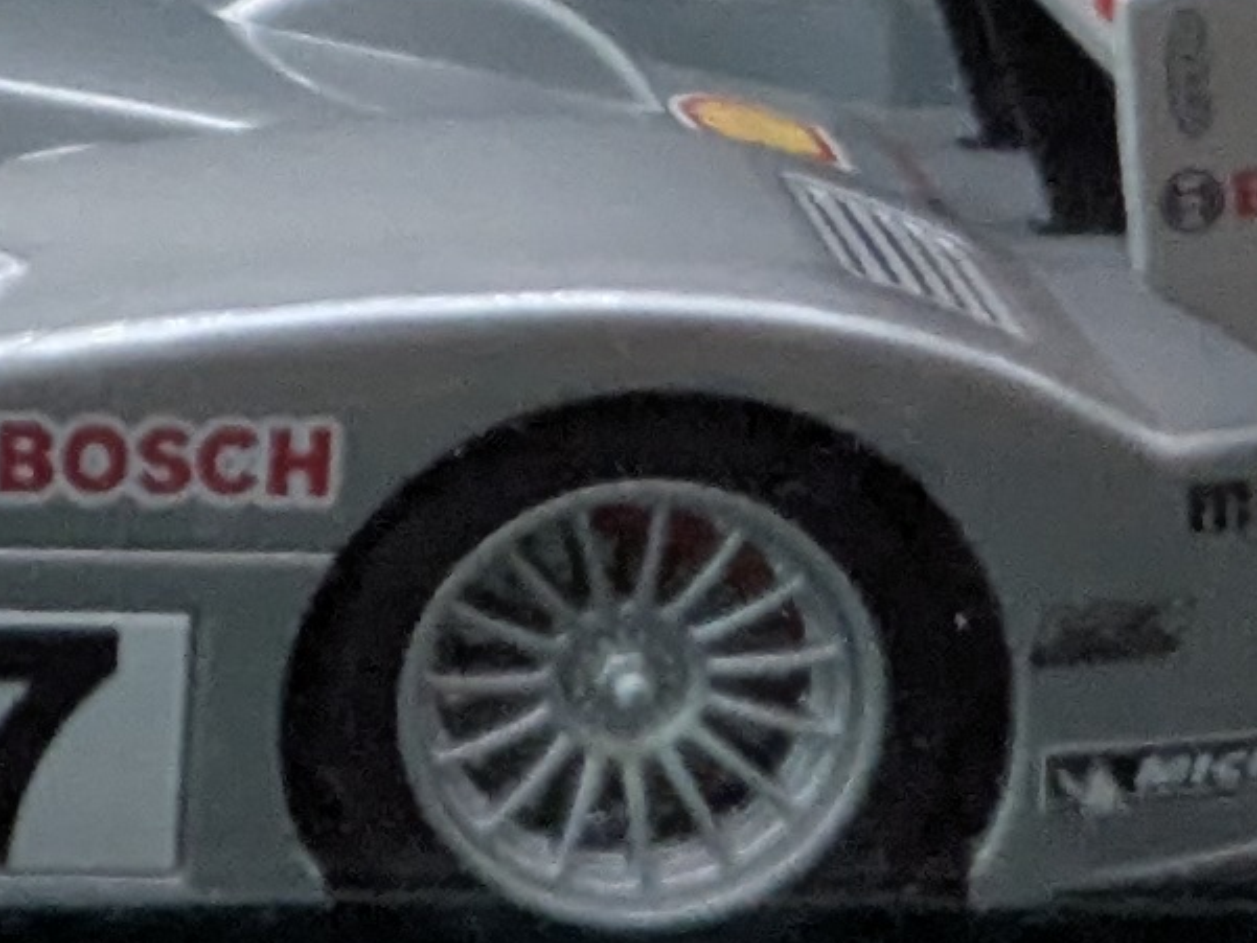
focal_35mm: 181
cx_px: -1564
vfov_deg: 7.6
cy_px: -1470
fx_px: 6574
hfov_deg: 9.8
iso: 425
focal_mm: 4.38
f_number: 1.73
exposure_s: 1/99.9
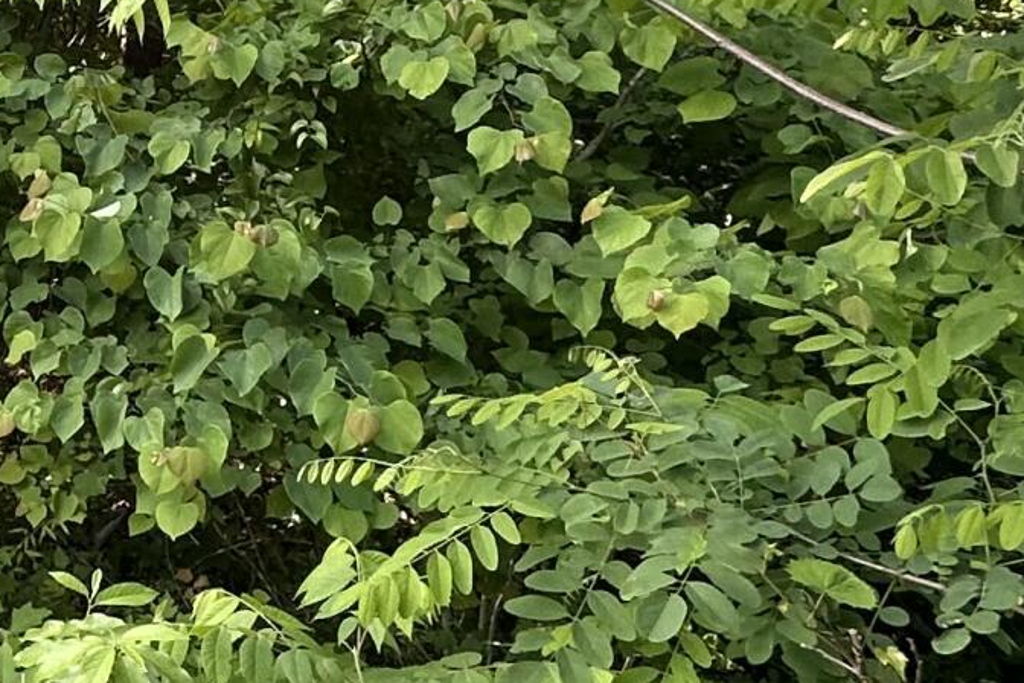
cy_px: 87
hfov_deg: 23.0
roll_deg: -2.6
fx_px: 1849
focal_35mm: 65
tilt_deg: -6.1
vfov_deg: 20.6
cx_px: -626
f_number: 2.2
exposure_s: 1/99
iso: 80
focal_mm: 2.22
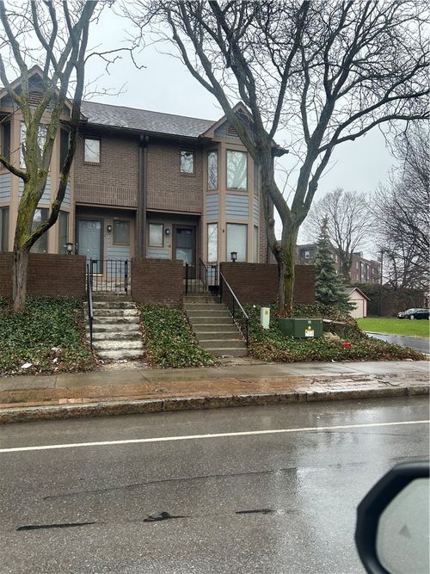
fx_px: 431
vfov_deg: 67.3
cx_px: 215
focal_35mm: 26
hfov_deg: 53.0
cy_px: 287
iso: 40
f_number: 1.5
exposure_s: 1/244
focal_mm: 5.7
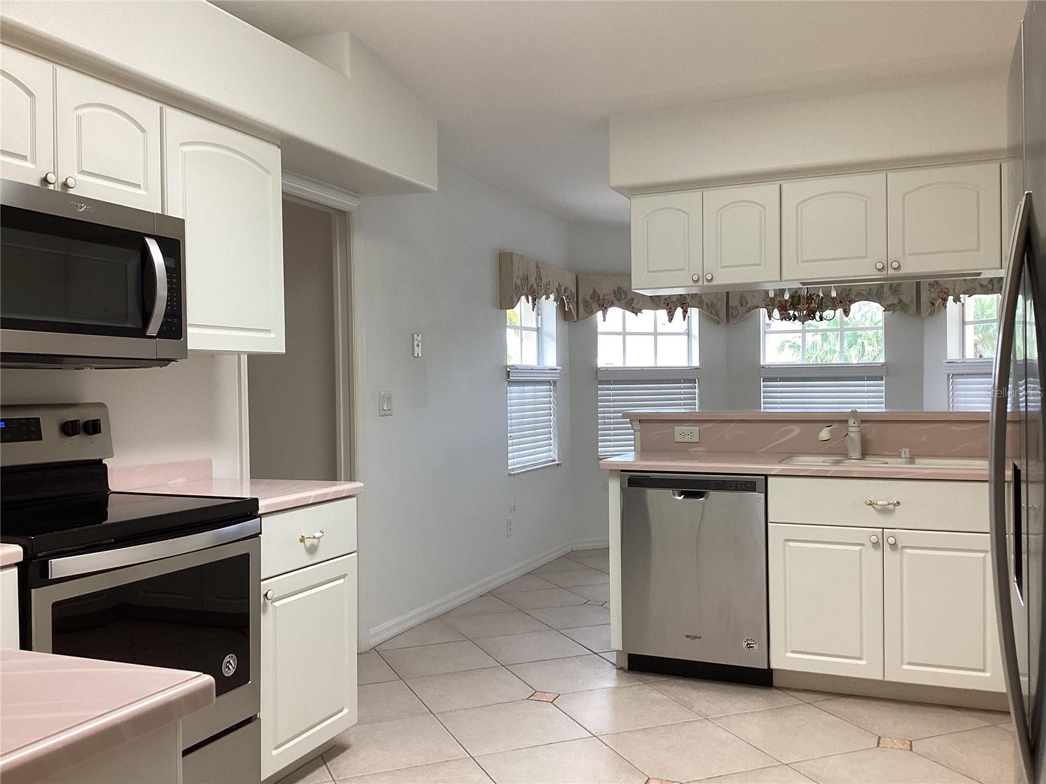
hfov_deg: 58.4
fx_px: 937
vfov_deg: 45.4
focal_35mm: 31
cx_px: 523
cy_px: 392
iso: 80
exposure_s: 1/60
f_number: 2.4
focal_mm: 3.3
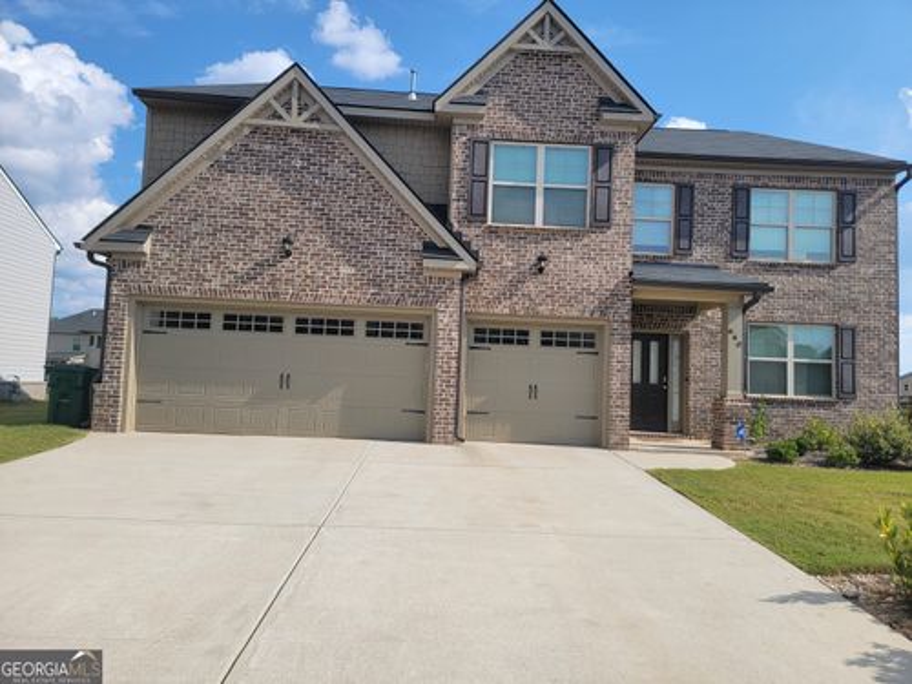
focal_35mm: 24
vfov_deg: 56.8
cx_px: 456
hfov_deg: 71.6
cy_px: 342
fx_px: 632
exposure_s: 1/1222
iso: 16
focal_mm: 6.7
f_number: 1.8
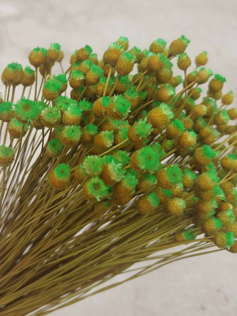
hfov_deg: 41.7
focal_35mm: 34
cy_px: 113
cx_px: 100
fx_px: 310
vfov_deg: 53.2
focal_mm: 5.23
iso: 40
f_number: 1.8
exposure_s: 1/511
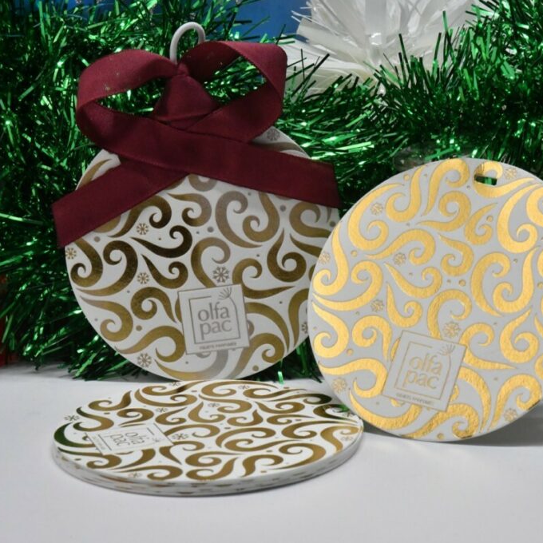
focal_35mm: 105
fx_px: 1863
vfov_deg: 16.6
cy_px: 271
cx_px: 338
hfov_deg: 16.6
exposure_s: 1/160
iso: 2500
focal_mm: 55
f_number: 16
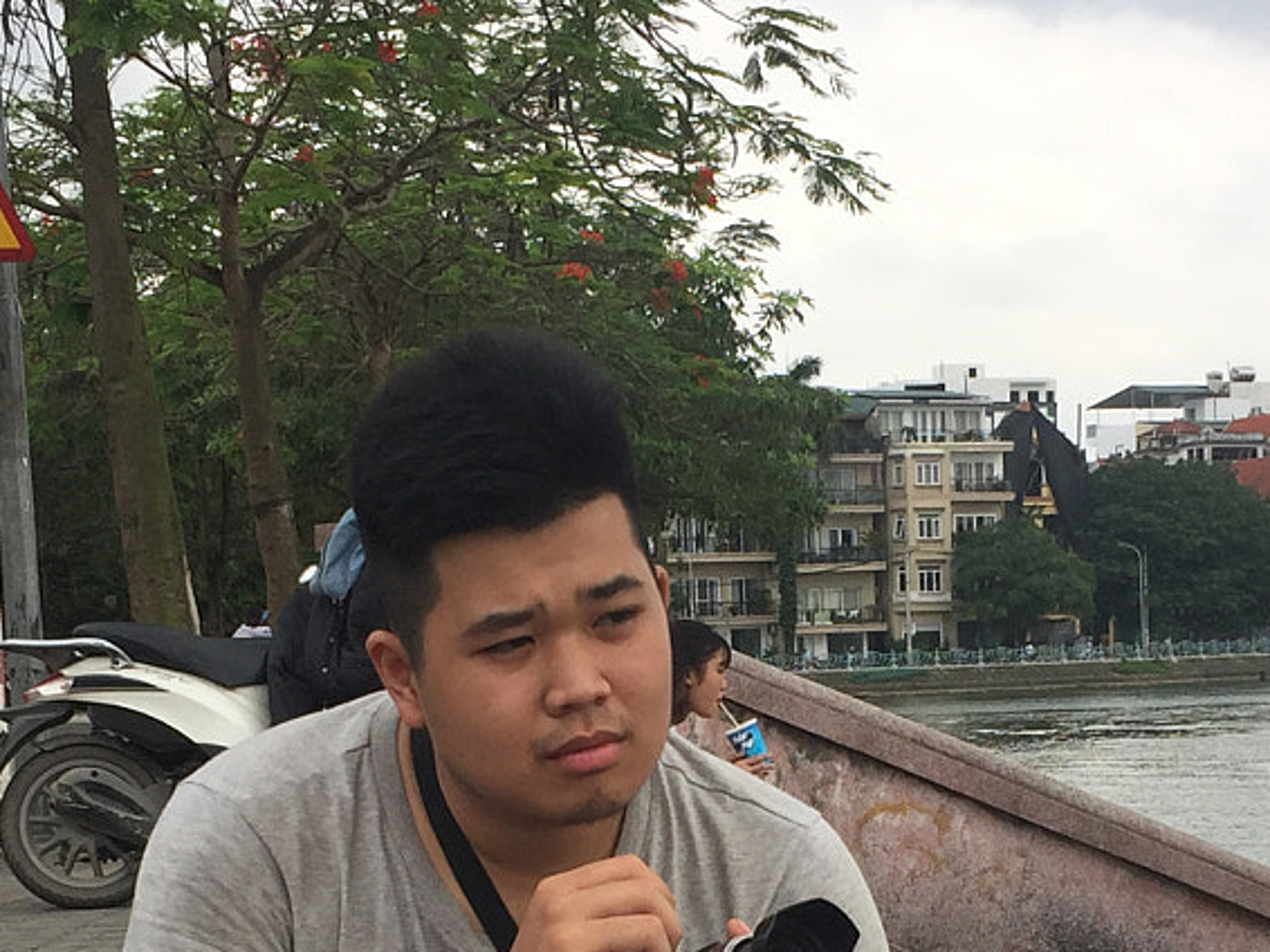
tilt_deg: -6.1
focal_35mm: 82
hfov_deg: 23.8
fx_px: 3007
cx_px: 720
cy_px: 1035
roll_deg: +0.4
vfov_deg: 17.4
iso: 32
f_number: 2.2
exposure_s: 1/395
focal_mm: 4.15
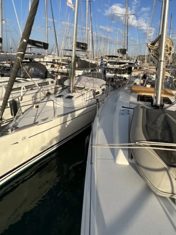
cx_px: 131
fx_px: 135
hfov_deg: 62.4
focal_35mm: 20
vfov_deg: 78.1
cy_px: 72
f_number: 1.8
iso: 32
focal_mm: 1.57
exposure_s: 1/1393
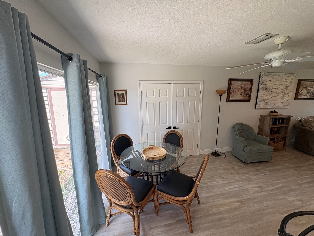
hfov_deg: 102.1
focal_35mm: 14
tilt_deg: -10.4
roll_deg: +1.1
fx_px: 127
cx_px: 157
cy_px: 118
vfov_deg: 85.7
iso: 50
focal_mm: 2.22
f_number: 2.2
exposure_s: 1/120
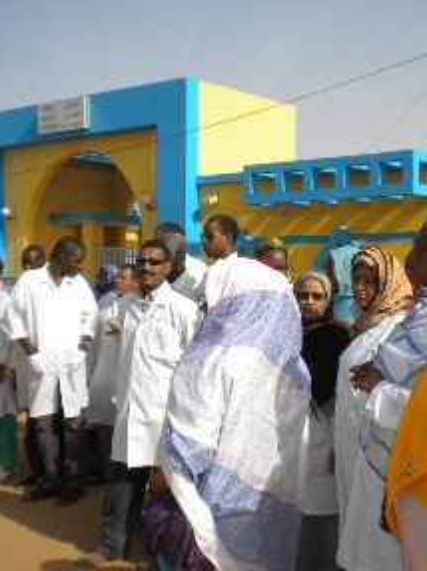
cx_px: 317
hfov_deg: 29.2
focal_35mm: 49
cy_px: 295
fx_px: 807
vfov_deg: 38.9
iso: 100
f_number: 4.6
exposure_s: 1/1000
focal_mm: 6.3
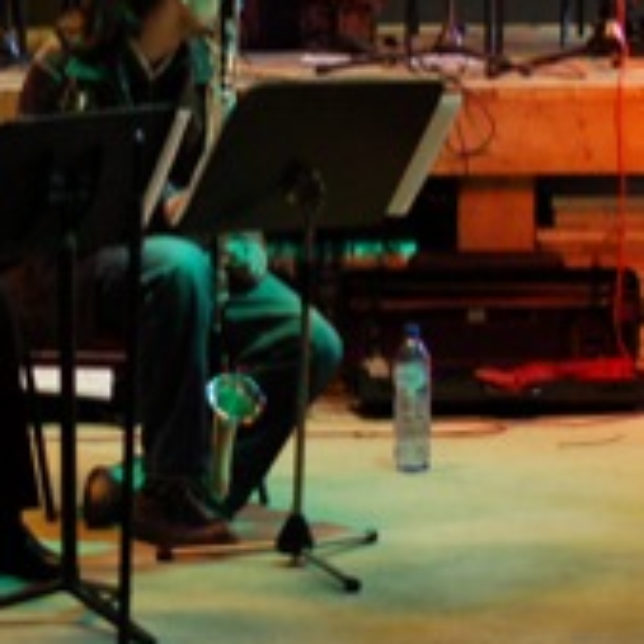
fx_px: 3549
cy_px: 162
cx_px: 84
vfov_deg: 10.3
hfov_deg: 10.3
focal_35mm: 169
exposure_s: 1/30
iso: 800
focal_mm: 35
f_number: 2.8
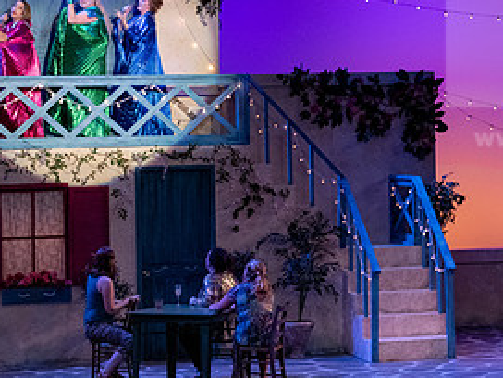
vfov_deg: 8.8
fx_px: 2441
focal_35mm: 168
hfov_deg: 11.7
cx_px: 390
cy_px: 177
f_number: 3.5
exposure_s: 1/320
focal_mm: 82
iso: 3200
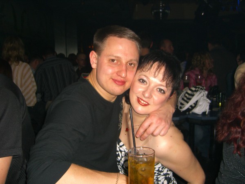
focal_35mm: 38
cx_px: 122
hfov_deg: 49.0
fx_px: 269
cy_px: 92
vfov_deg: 37.7
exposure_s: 1/60
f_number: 2.8
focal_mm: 7.9
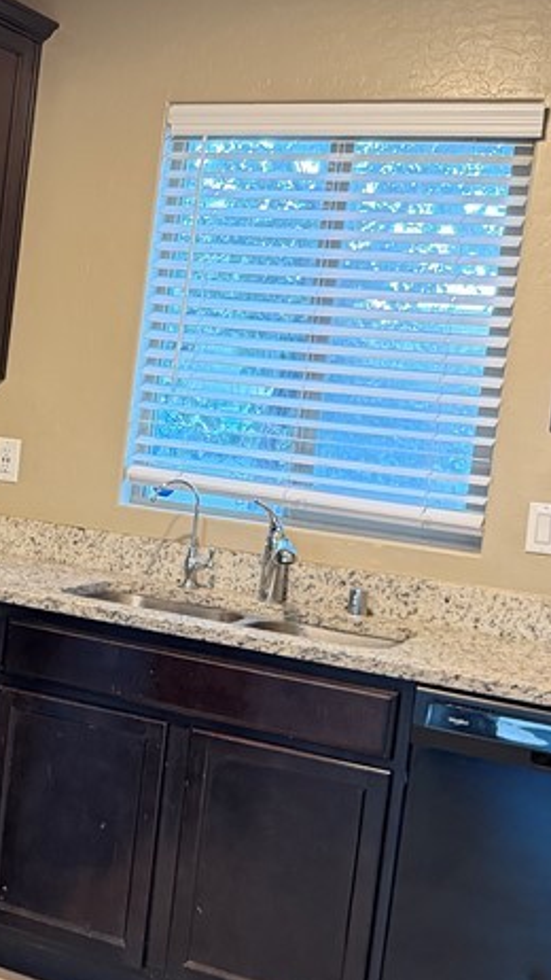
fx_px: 1506
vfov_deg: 36.0
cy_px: 486
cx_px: -127
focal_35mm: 58
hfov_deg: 19.4
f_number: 1.78
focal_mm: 6.76
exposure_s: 1/60
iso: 640
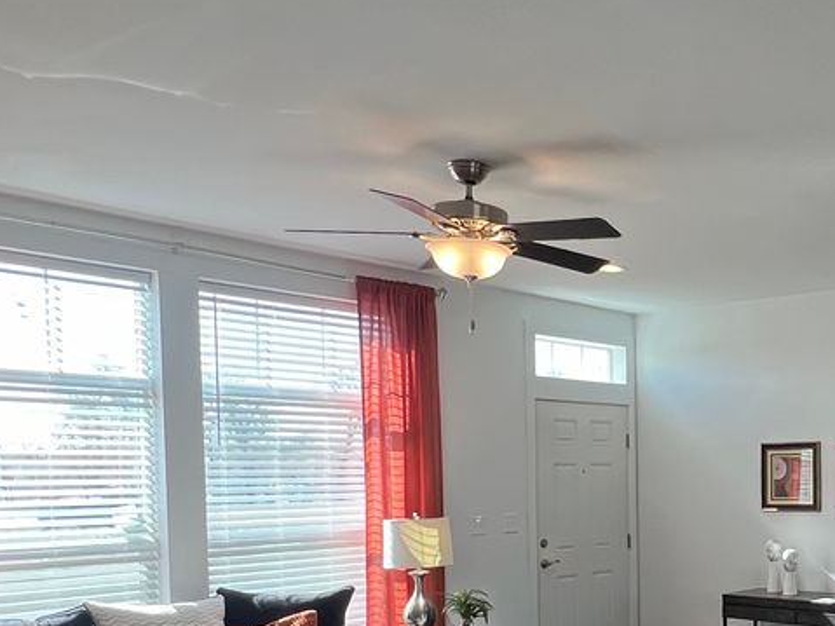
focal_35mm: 38
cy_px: 514
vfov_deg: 36.2
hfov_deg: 44.2
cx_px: 767
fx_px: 916
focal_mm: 1.57
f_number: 1.8
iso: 80
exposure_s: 1/120
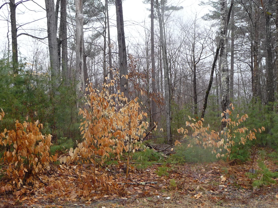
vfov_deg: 29.1
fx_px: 402
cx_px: 139
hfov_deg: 38.2
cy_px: 104
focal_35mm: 50
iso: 100
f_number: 3.4
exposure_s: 1/125
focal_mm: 5
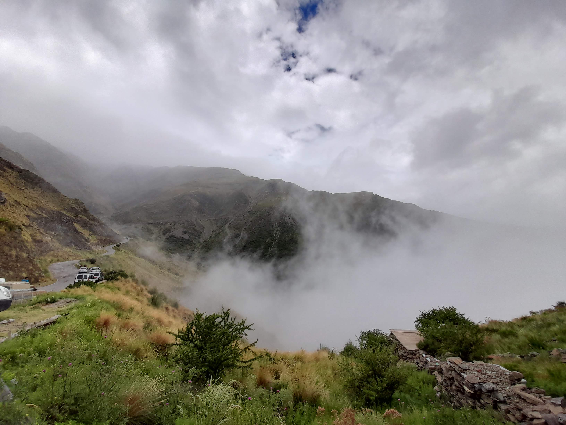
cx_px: 283
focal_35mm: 13
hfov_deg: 106.2
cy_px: 212
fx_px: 213
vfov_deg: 89.9
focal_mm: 1.42
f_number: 2.2
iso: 40
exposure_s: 1/2899
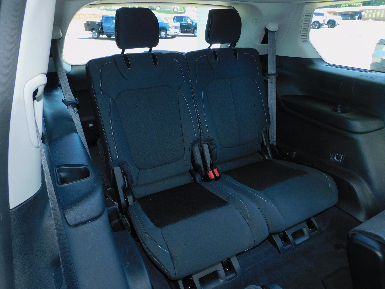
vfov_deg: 56.8
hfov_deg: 71.6
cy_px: 144
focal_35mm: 24
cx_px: 192
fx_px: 267
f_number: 3.3
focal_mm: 4.3
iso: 200
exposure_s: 1/30
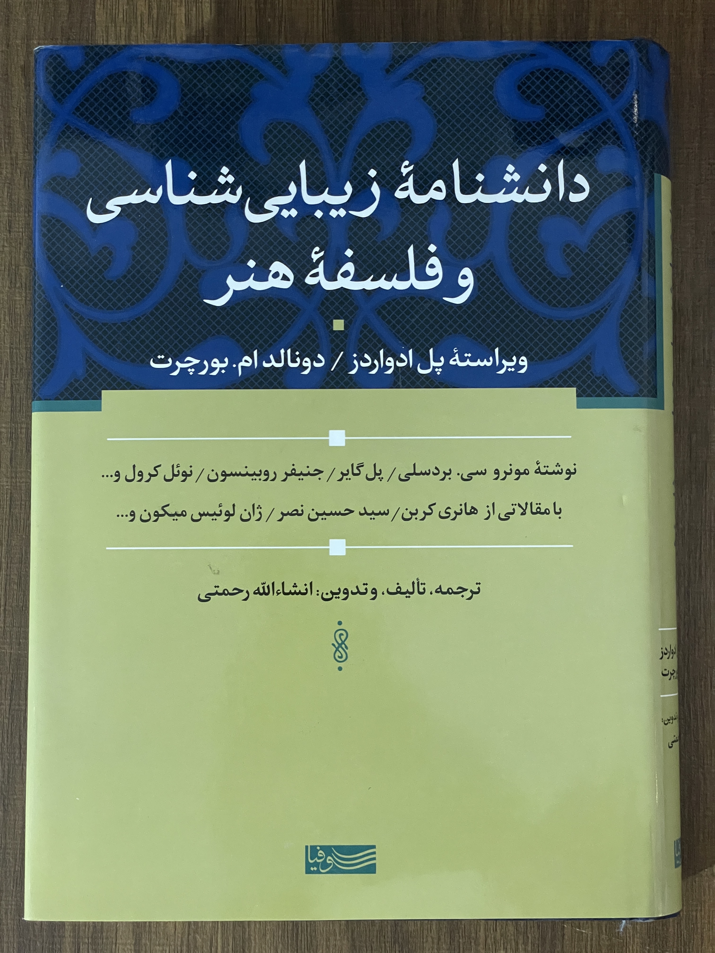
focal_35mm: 52
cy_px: 476
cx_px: 358
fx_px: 1432
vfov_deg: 36.8
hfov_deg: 28.0
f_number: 2
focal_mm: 6
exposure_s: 1/34
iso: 1000
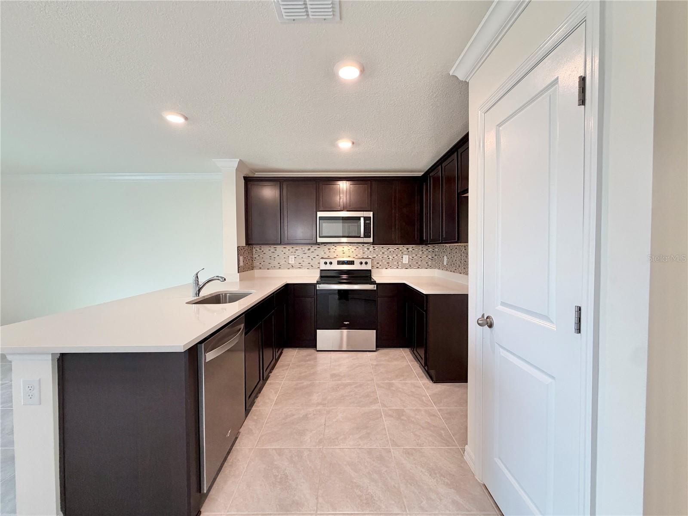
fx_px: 278
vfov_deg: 85.7
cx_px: 344
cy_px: 258
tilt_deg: -1.0
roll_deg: +0.2
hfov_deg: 102.1
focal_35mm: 14
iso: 250
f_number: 2.2
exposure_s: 1/120
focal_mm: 2.22
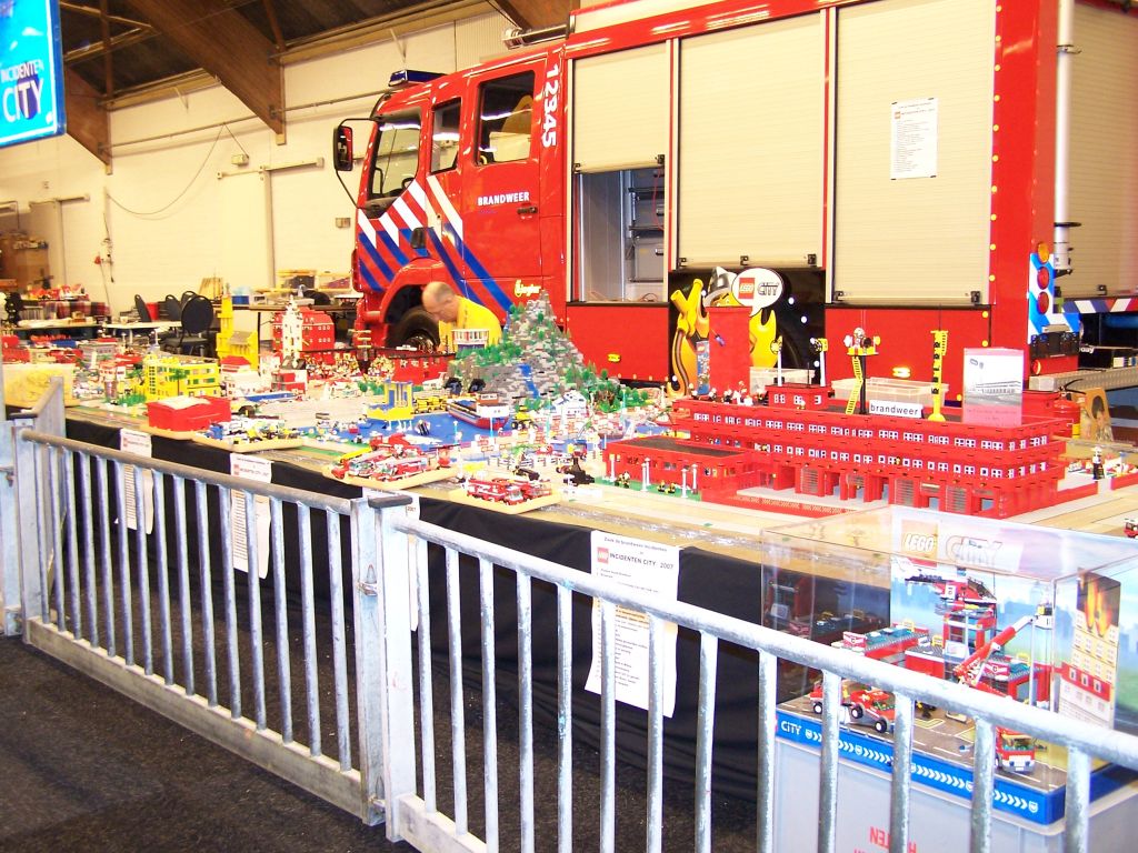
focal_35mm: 38
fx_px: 1249
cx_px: 569
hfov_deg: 49.0
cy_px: 426
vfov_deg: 37.7
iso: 140
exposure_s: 1/4
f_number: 2.8
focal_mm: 6.3
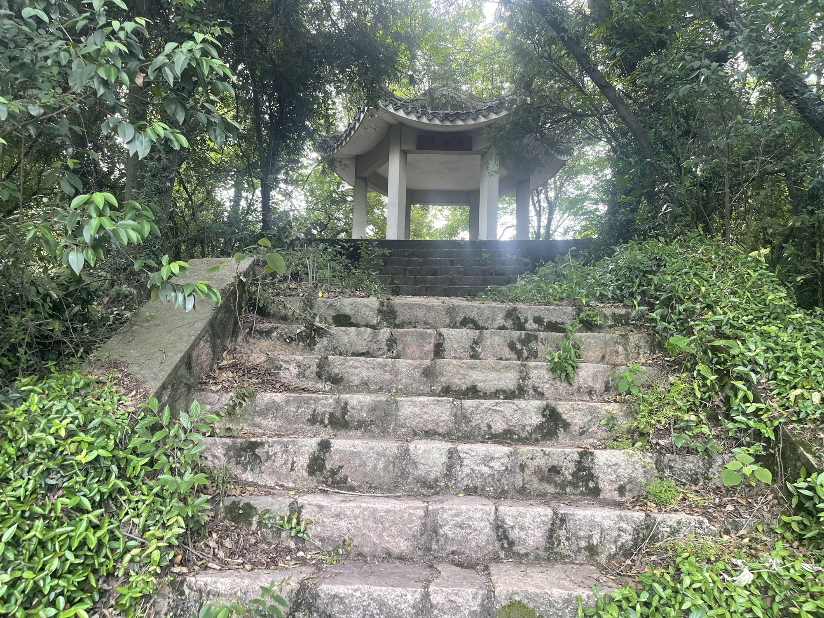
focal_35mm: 26
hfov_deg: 67.3
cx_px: 412
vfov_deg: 53.1
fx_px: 619
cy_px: 309
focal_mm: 5.1
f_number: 1.6
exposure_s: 1/121
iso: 80
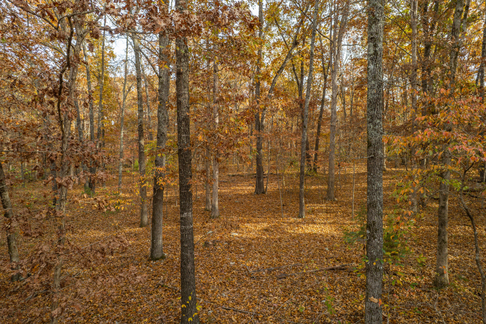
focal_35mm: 22
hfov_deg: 78.6
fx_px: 297
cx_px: 243
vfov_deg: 57.2
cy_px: 162
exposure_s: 1/320
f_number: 2.8
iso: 150
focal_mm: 8.38
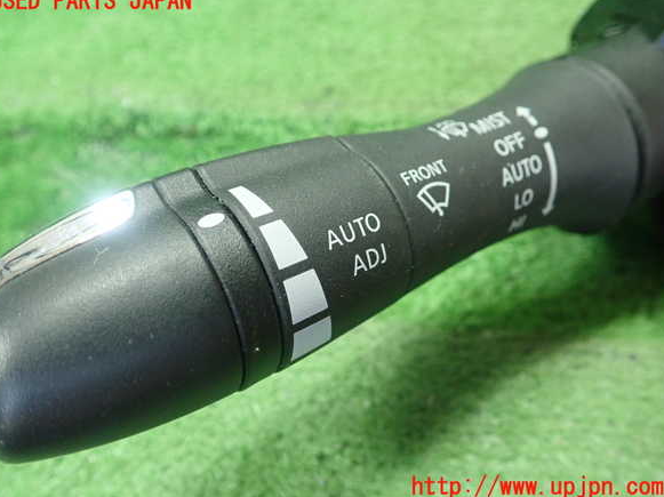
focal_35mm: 31
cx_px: 327
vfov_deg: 45.4
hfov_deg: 58.4
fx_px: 594
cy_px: 245
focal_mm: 5.5
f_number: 2.3
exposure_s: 1/125
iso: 640
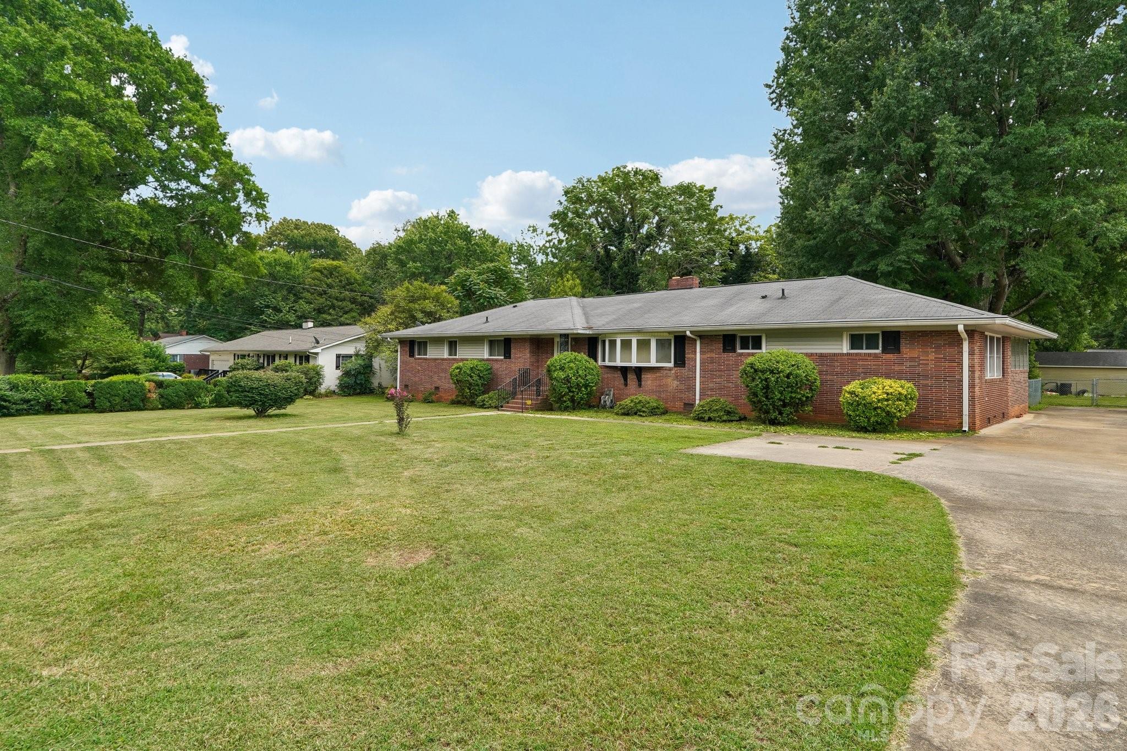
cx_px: 564
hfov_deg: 83.3
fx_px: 634
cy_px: 376
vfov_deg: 61.3
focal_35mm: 20
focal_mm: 13.5
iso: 100
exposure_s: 1/30
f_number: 8
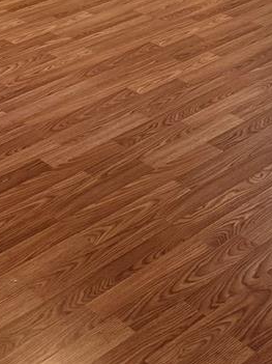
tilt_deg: -11.4
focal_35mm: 82
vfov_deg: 20.8
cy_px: -162
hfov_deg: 17.7
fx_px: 860
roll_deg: +2.6
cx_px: 20
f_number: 1.78
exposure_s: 1/60
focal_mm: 6.76
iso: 250
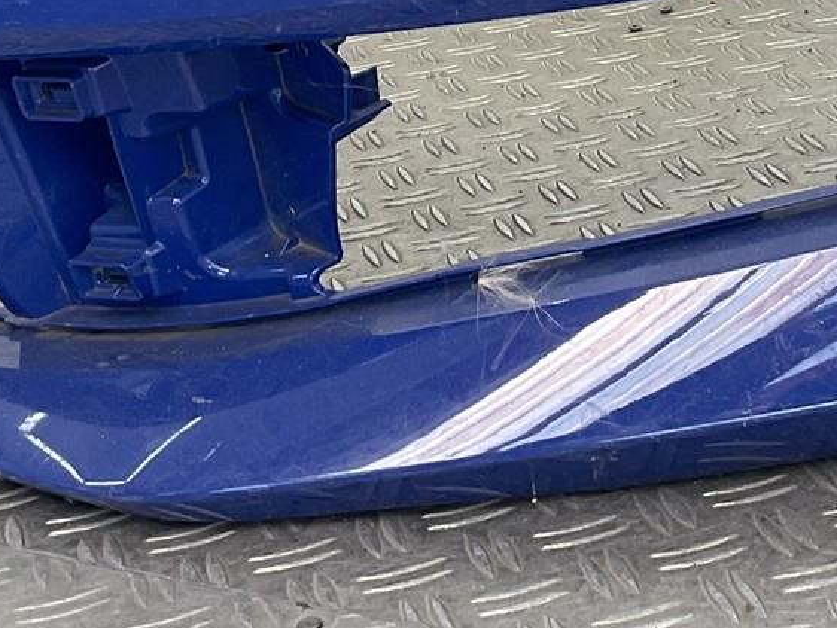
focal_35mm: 104
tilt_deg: -15.0
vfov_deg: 13.8
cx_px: 527
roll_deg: +6.9
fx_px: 2516
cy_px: -126
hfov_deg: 18.9
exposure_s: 1/100
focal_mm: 3
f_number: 1.8
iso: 16
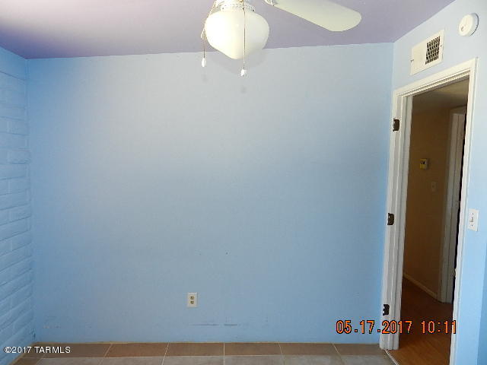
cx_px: 244
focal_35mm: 23
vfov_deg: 58.9
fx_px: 324
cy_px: 182
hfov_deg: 73.9
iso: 180
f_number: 3.4
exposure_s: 1/30
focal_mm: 4
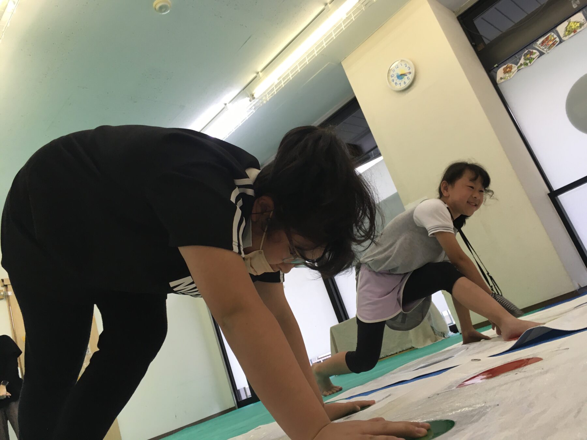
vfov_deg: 48.2
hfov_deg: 61.7
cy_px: 220
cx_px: 294
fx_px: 492
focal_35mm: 29
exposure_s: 1/33
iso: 32
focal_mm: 4.15
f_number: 2.2
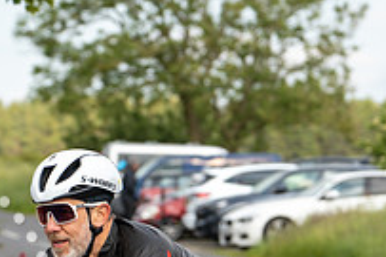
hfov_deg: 7.8
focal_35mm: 263
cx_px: 179
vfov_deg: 5.2
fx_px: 2818
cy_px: 227
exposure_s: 1/500
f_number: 4
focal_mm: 92
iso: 125
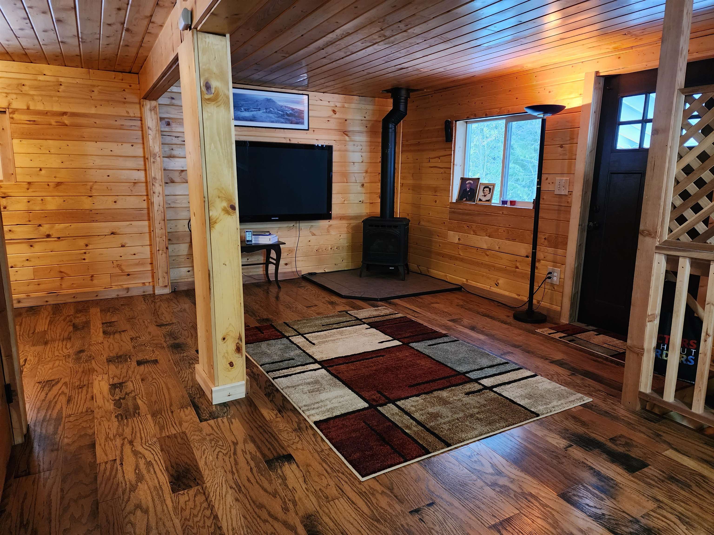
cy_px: 268
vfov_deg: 58.9
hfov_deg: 73.9
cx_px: 357
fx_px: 474
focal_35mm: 23
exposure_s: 1/24
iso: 640
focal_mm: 6.4
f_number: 1.8
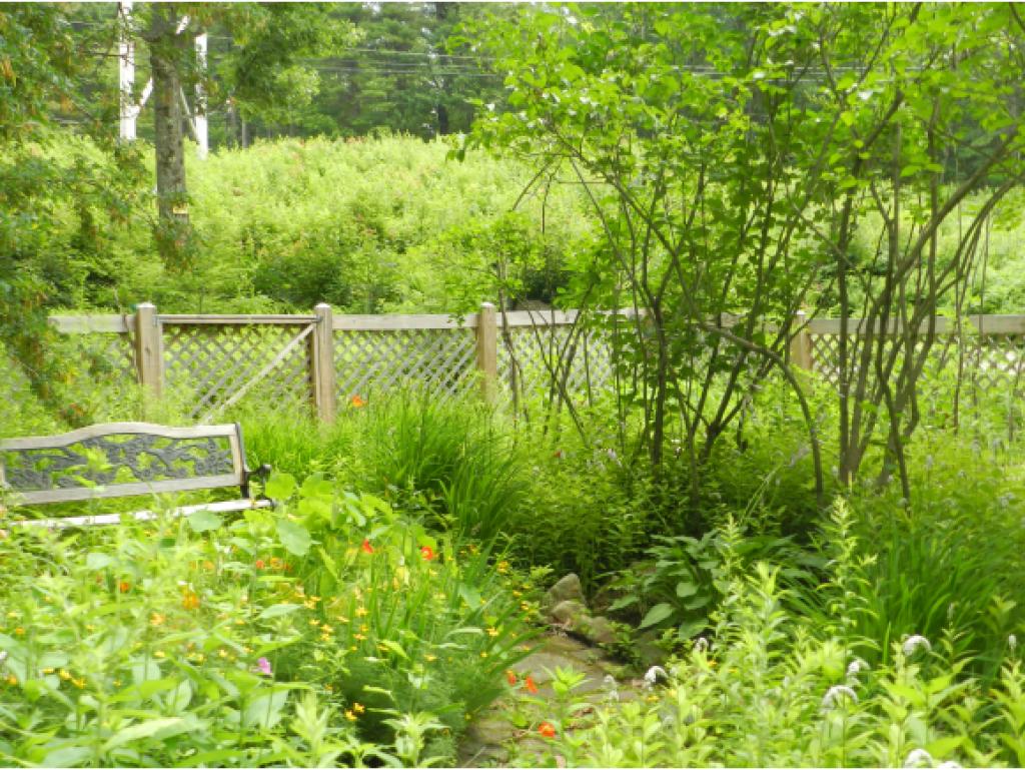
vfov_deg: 37.8
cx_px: 512
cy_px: 385
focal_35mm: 38
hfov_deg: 49.0
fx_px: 1126
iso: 160
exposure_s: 1/160
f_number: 4
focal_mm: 6.7
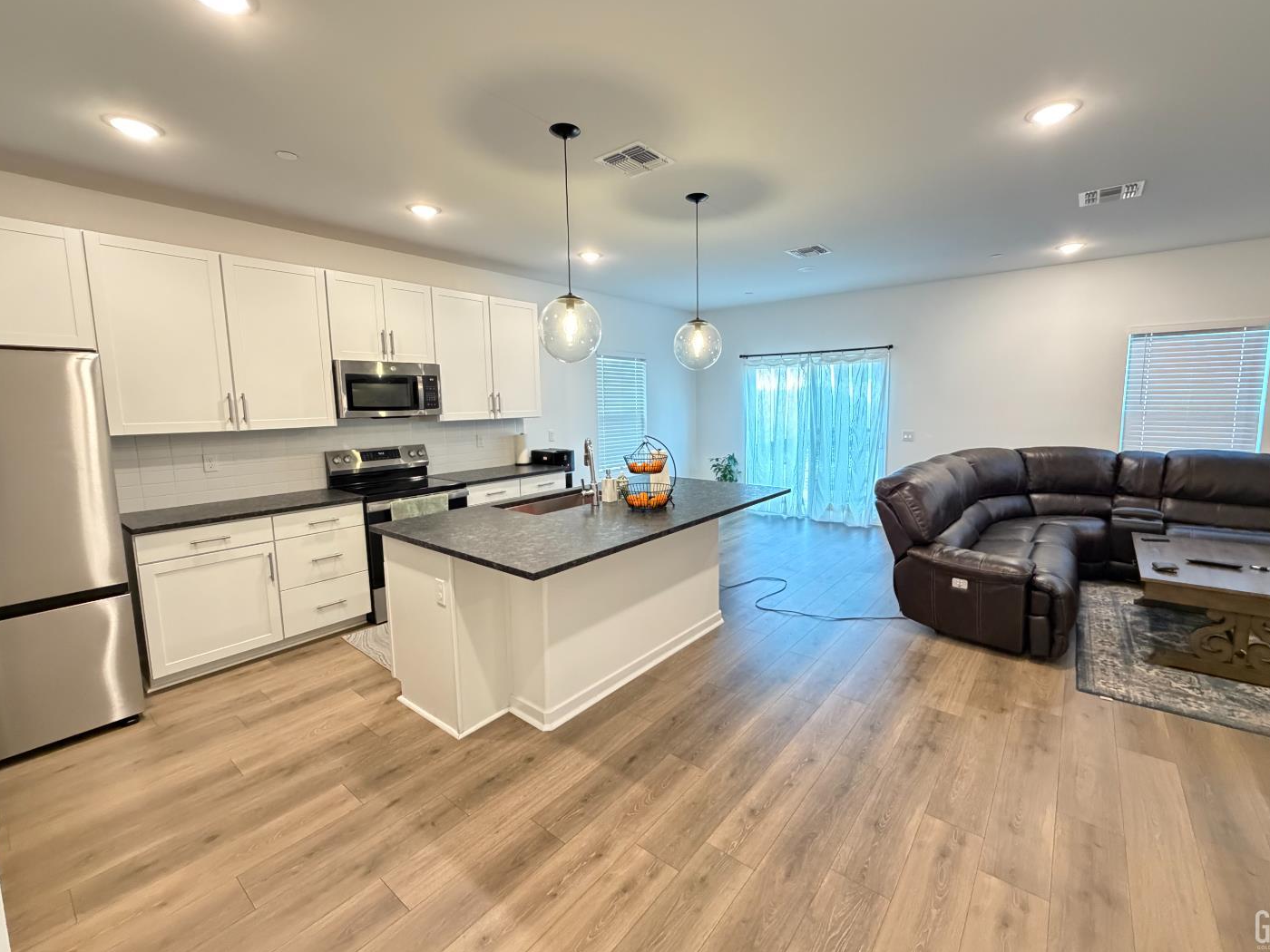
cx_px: 658
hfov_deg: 98.1
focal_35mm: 15
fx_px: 550
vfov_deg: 81.7
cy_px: 463
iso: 1000
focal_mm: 2.22
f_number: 2.2
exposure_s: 1/60
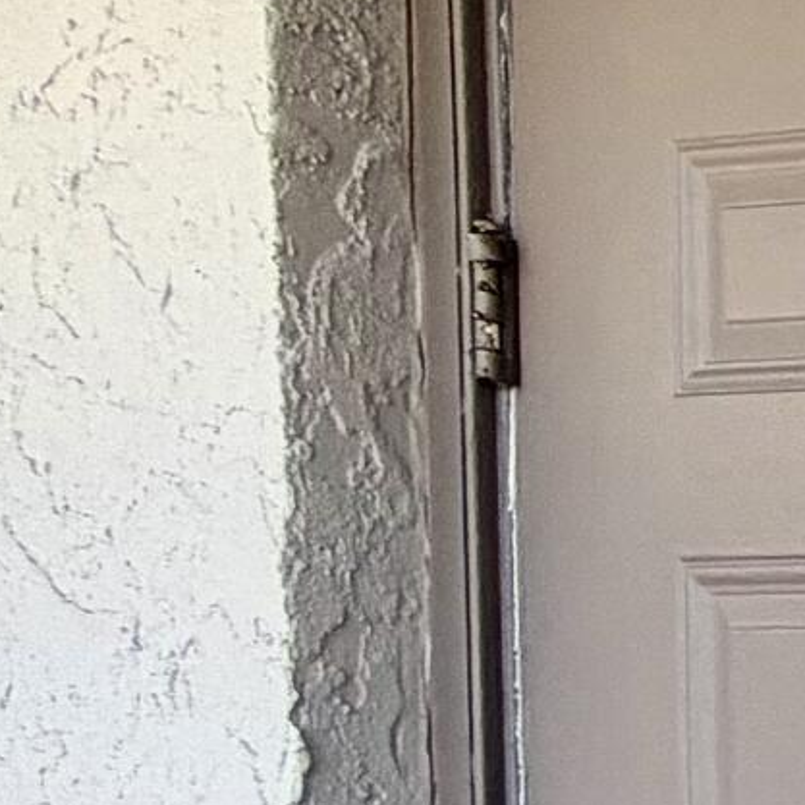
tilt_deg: -3.8
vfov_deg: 17.6
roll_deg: -2.1
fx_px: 2342
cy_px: 1197
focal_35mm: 89
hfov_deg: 9.9
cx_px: 2745
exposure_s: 1/218
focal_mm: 2.22
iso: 40
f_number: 2.2
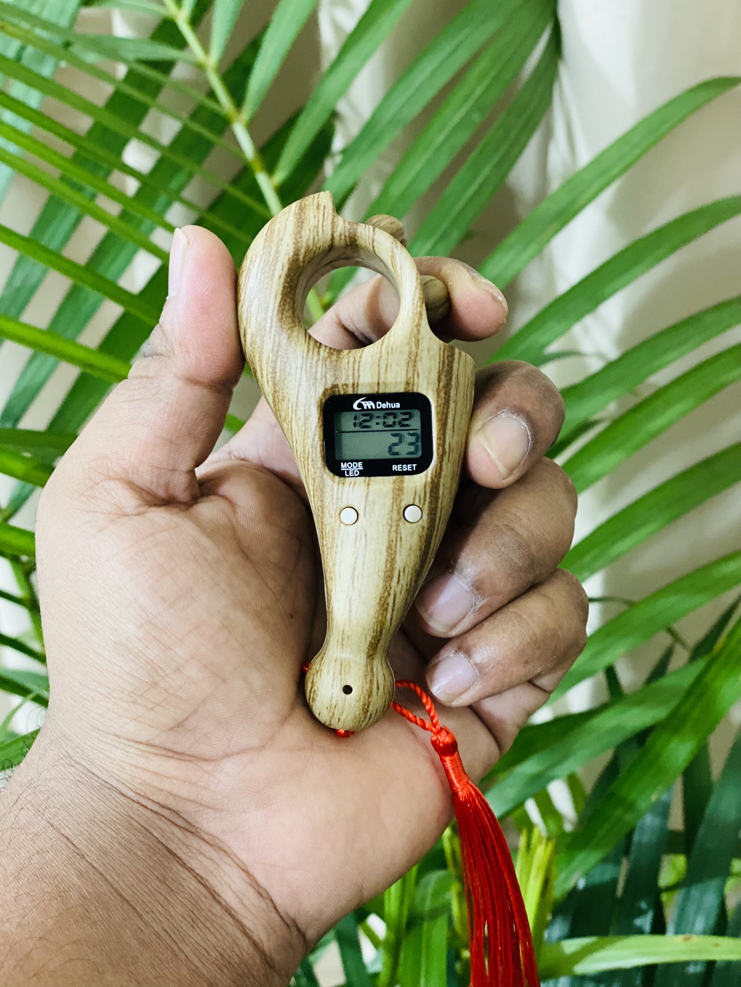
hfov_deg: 28.0
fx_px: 1484
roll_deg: +2.3
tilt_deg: -25.0
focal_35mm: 52
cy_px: 494
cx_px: 370
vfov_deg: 36.8
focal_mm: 6
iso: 320
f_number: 2
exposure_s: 1/25
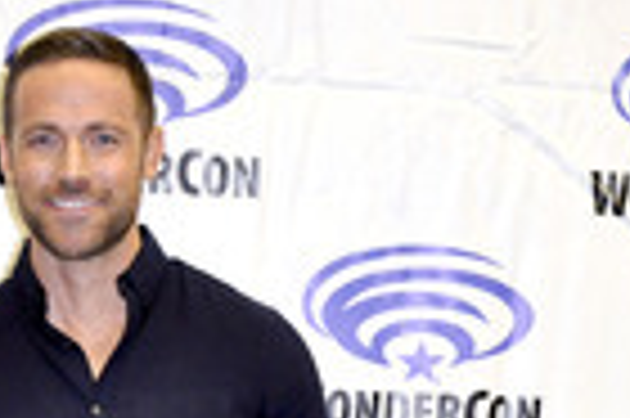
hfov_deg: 19.7
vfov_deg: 11.9
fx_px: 1800
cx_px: 142
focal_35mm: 103
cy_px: 818
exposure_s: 1/60
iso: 1000
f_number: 4.5
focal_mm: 24
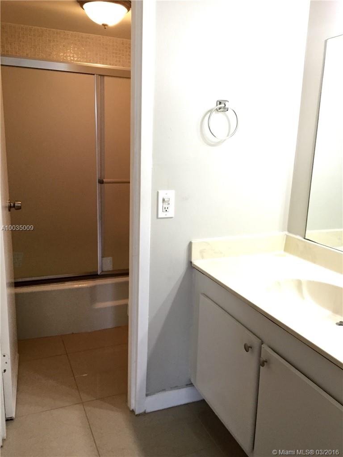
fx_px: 383
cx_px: 172
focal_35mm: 29
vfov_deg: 61.7
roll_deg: -1.8
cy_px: 228
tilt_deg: -14.6
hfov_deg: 48.2
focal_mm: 4.15
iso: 200
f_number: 2.2
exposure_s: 1/30
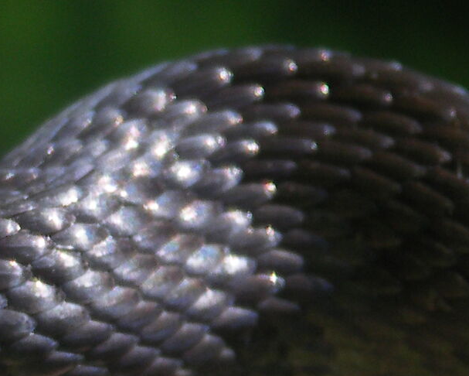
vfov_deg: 2.0
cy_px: 331
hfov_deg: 2.5
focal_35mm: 772
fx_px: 10719
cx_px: -340
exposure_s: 1/100
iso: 100
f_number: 3.5
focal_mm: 50.8
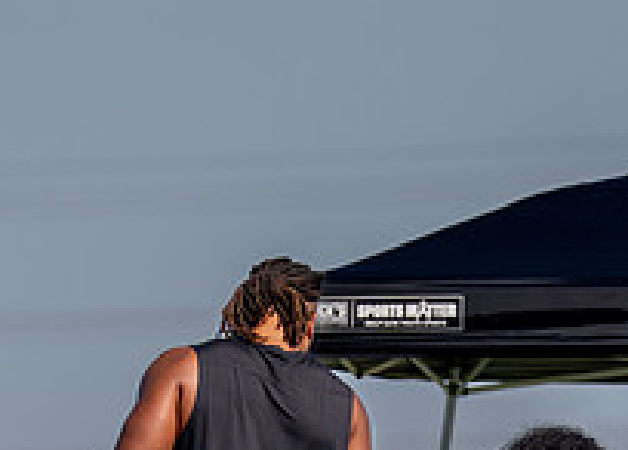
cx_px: 589
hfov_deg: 2.5
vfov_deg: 1.8
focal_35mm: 805
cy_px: 643
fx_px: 14367
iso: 200
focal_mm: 200
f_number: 2.8
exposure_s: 1/5000
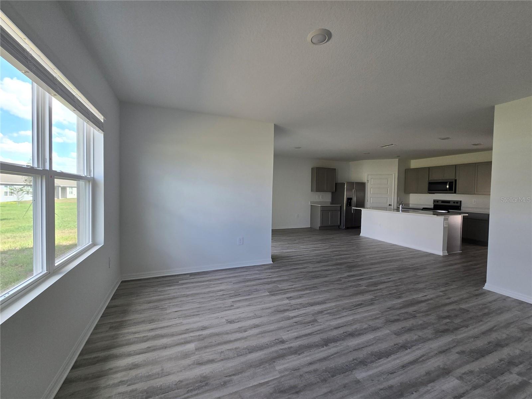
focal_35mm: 13
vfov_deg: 89.9
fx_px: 200
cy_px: 200
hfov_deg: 106.2
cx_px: 266
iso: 64
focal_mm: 2.2
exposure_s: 1/120
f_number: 2.2
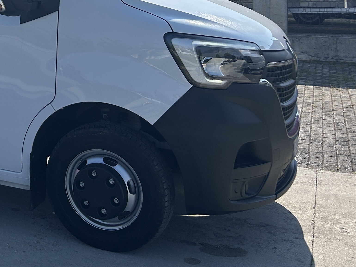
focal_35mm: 68
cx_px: -92
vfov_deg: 20.6
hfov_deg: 25.1
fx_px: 699
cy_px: -27
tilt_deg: -0.1
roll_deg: +0.5
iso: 50
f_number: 1.5
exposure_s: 1/7463
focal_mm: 5.7
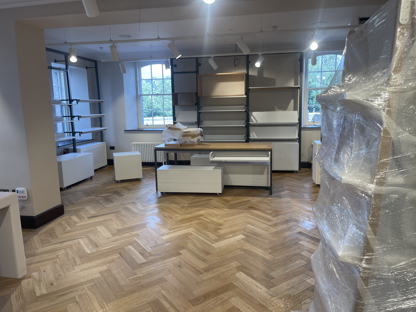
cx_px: 208
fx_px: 300
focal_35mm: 25
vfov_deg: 54.9
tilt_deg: -8.8
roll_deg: +2.0
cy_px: 156
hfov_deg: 69.4
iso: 32
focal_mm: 5.1
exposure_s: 1/159
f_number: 1.6
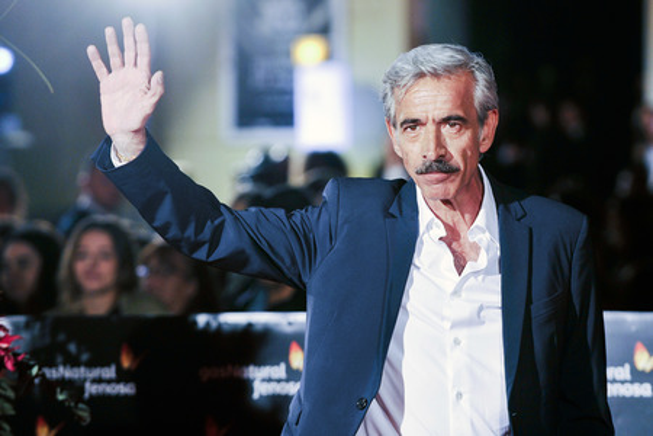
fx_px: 2449
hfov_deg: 15.2
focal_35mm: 135
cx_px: 326
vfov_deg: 10.2
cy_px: 218
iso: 800
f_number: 3.2
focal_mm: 135
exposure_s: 1/250
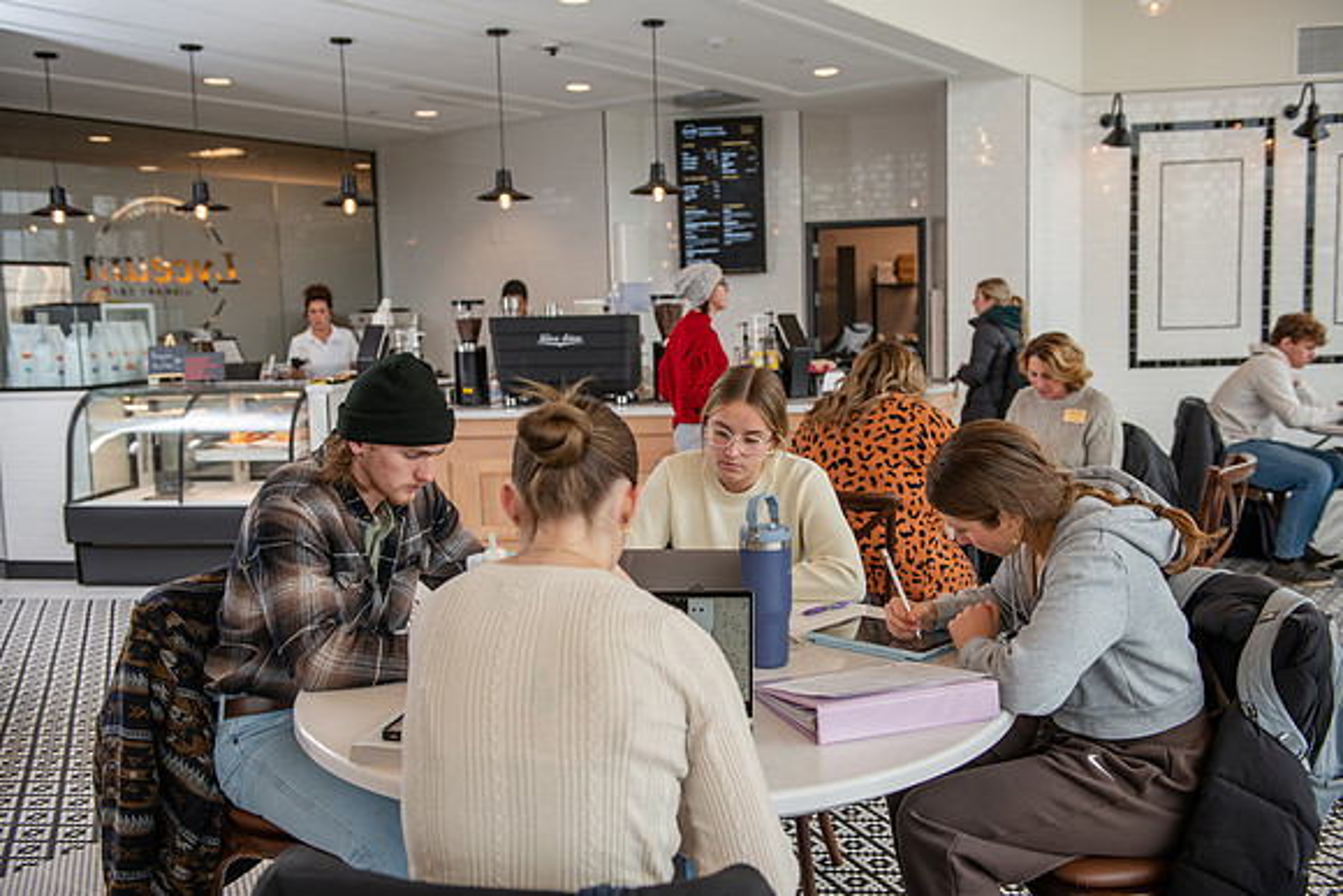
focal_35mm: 34
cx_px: 672
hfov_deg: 55.8
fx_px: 1269
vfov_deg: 38.9
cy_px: 448
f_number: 3.5
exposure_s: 1/250
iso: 500
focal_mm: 34
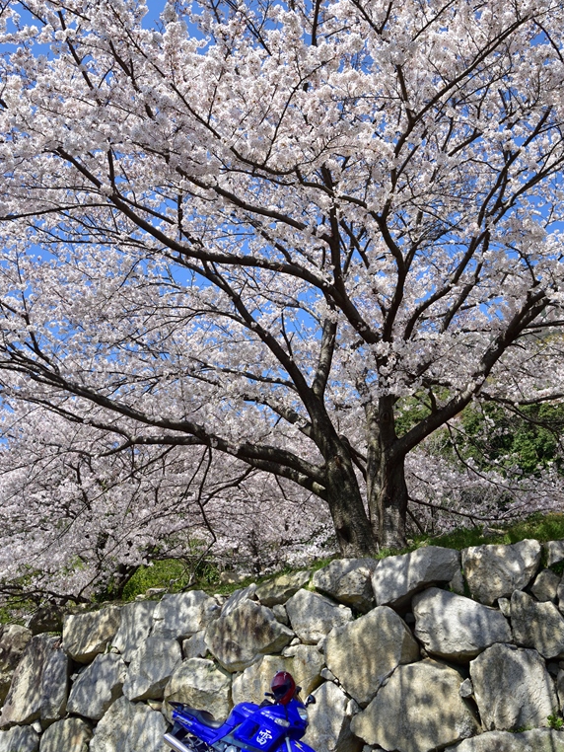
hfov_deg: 45.3
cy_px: 316
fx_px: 673
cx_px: 321
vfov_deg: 58.0
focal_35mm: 31
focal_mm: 24
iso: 200
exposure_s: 1/400
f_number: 8
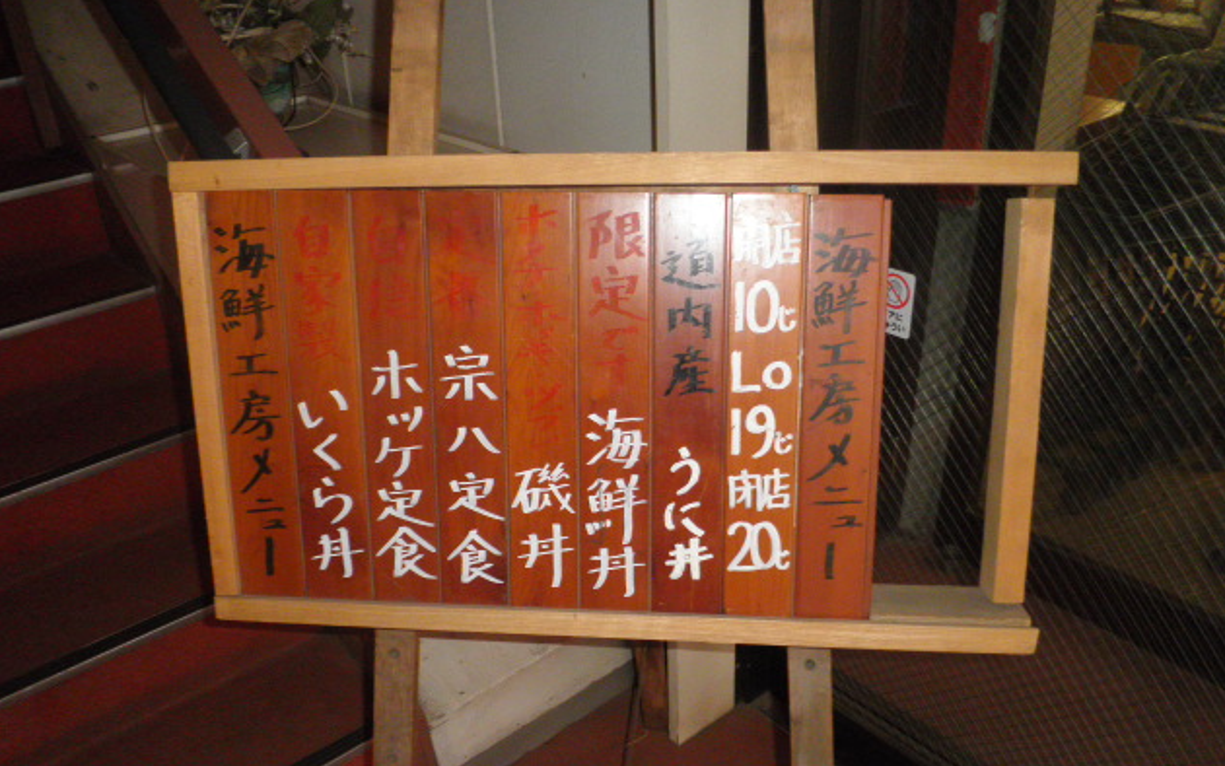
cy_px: 426
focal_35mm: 28
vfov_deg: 44.5
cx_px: 620
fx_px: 935
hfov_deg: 66.5
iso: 250
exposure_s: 1/30
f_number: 7.9
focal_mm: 4.7
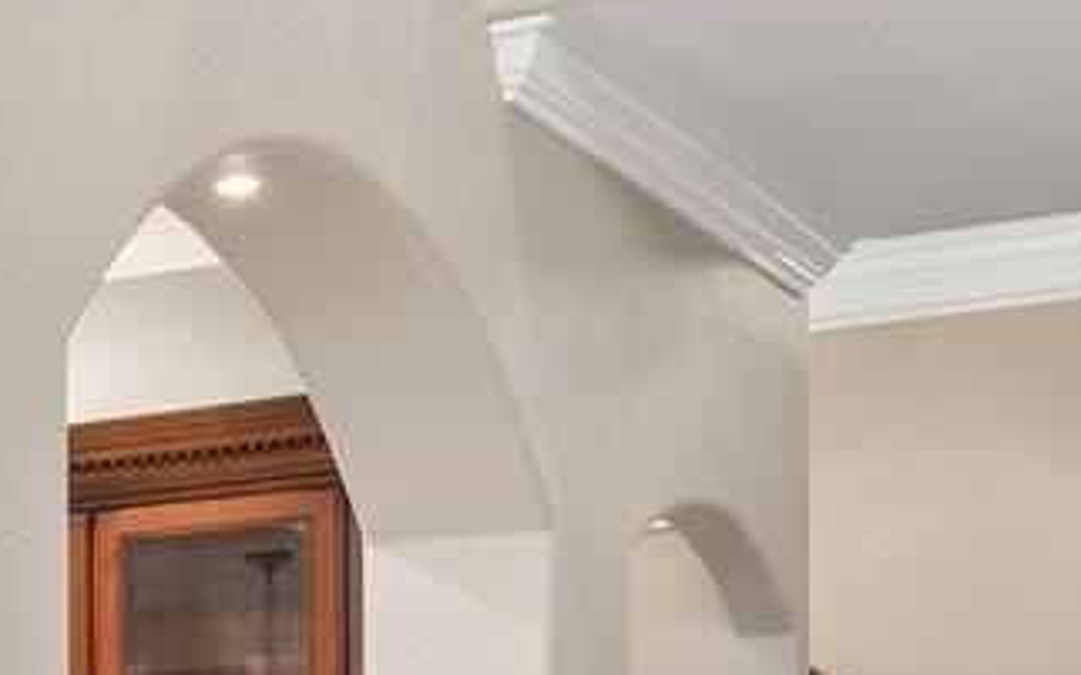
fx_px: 3622
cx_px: -1474
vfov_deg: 10.2
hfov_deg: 13.1
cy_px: 1130
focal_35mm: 123
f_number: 7.1
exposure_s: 1.3
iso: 500
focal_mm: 13
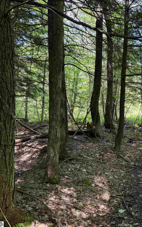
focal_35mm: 34
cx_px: 149
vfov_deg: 56.7
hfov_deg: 33.4
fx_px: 211
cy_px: 114
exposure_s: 1/125
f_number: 1.78
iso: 125
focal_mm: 6.76
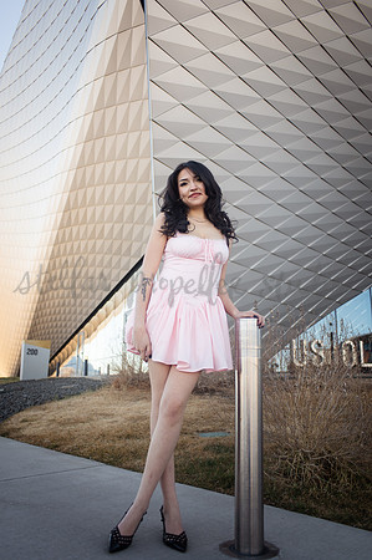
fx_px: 435
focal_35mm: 28
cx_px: 186
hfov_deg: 46.3
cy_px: 280
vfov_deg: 65.5
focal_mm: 28
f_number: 2.8
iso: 125
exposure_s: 1/400
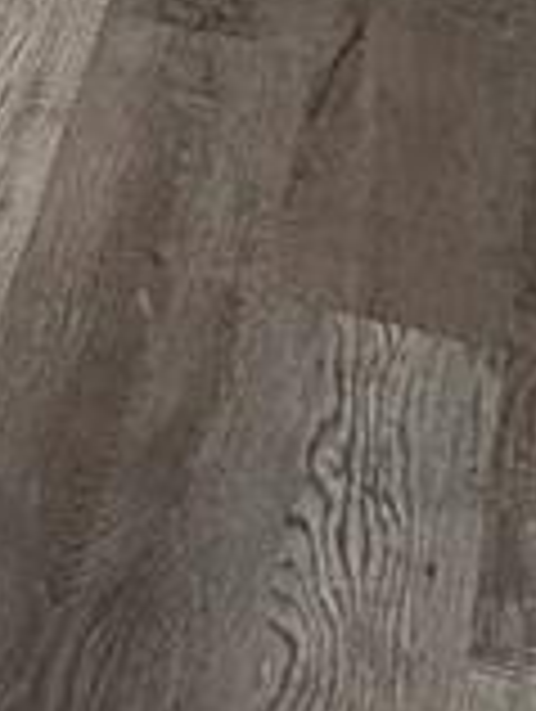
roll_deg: -0.3
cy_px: -1296
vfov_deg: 9.1
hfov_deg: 7.1
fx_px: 3747
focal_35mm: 182
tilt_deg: -8.9
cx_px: -1171
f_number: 1.78
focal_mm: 6.86
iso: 200
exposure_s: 1/60
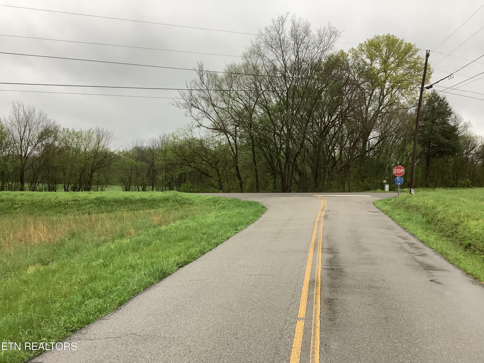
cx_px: 242
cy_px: 182
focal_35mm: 31
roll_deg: -0.1
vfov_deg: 45.4
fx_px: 433
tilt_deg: -2.9
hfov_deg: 58.4
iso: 50
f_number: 2.4
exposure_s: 1/120
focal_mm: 3.3
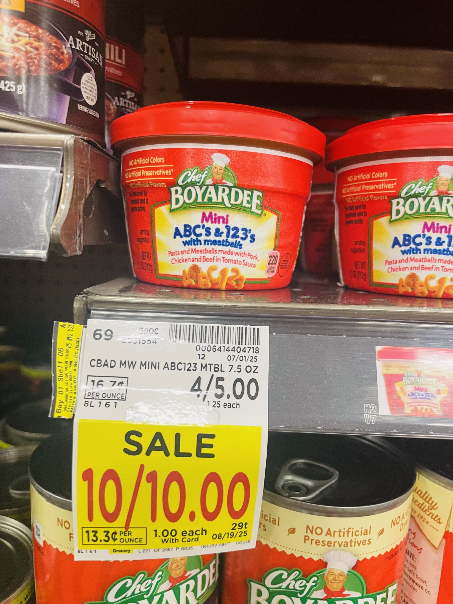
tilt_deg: -9.1
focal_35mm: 26
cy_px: 302
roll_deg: -2.5
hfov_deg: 53.1
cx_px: 226
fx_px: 454
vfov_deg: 67.3
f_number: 1.6
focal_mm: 4.2
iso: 160
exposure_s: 1/60
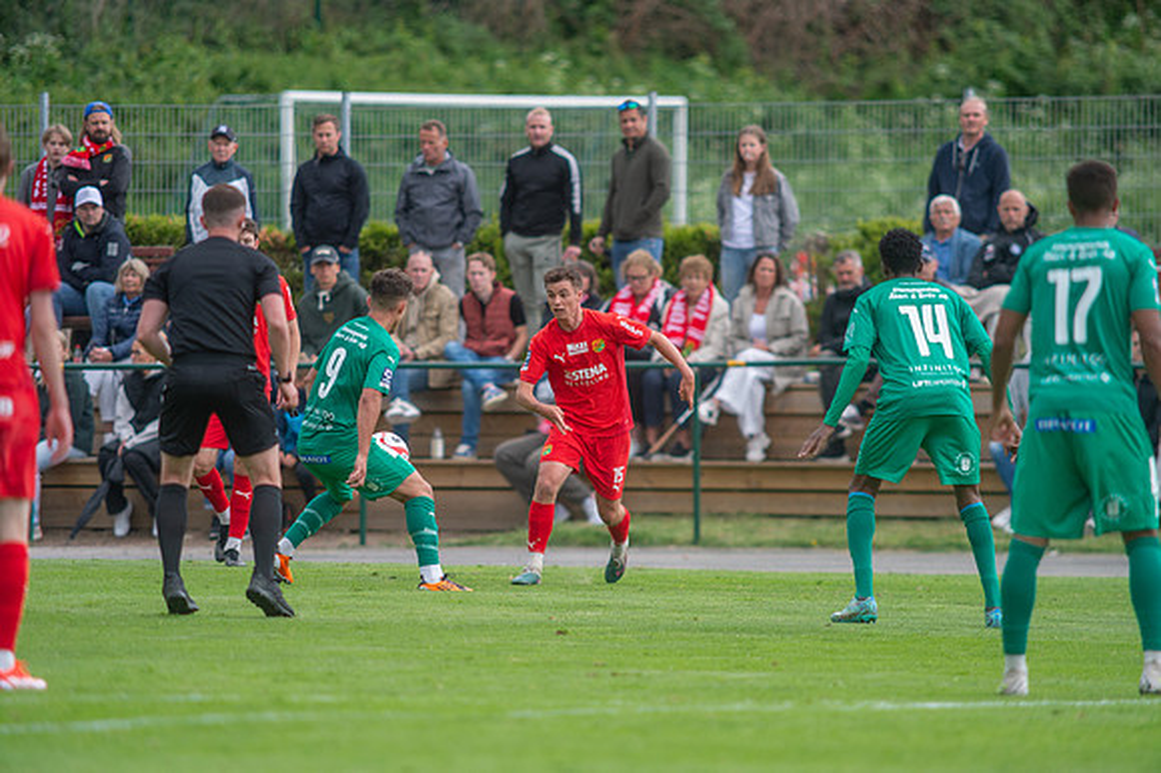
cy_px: 386
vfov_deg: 3.3
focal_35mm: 420
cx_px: 580
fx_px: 13537
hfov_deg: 4.9
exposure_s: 1/1250
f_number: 4
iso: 800
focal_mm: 420
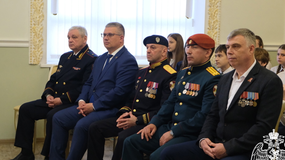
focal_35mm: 76
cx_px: 142
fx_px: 574
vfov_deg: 15.9
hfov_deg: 27.9
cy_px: 74
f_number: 4
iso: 6400
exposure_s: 1/200
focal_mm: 42.5
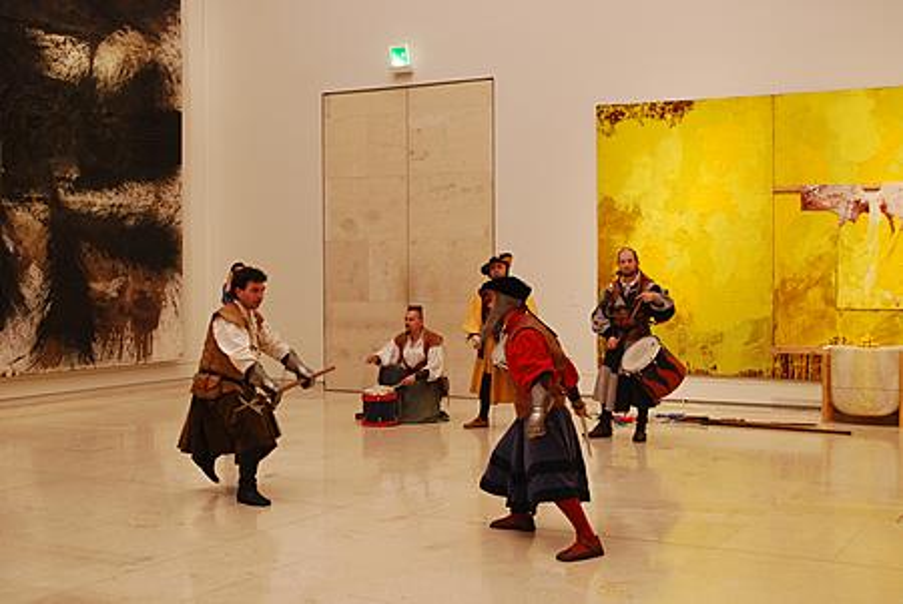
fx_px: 1205
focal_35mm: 48
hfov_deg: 41.1
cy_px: 302
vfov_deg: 28.1
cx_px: 452
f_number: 4.8
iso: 900
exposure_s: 1/30
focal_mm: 32
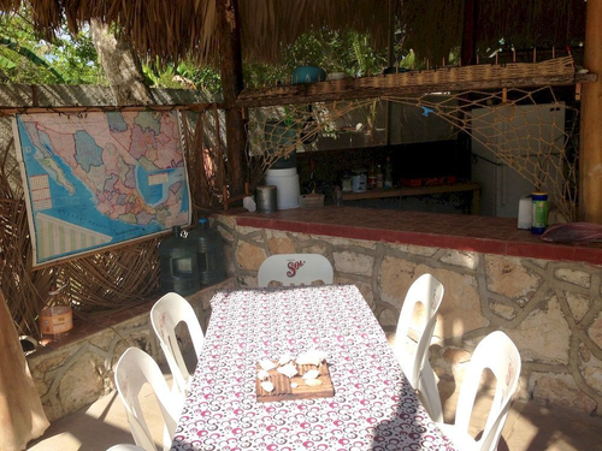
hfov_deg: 55.4
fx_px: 574
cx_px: 301
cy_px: 226
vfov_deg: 42.9
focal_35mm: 33
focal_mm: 4.13
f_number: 2.4
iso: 50
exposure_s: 1/861
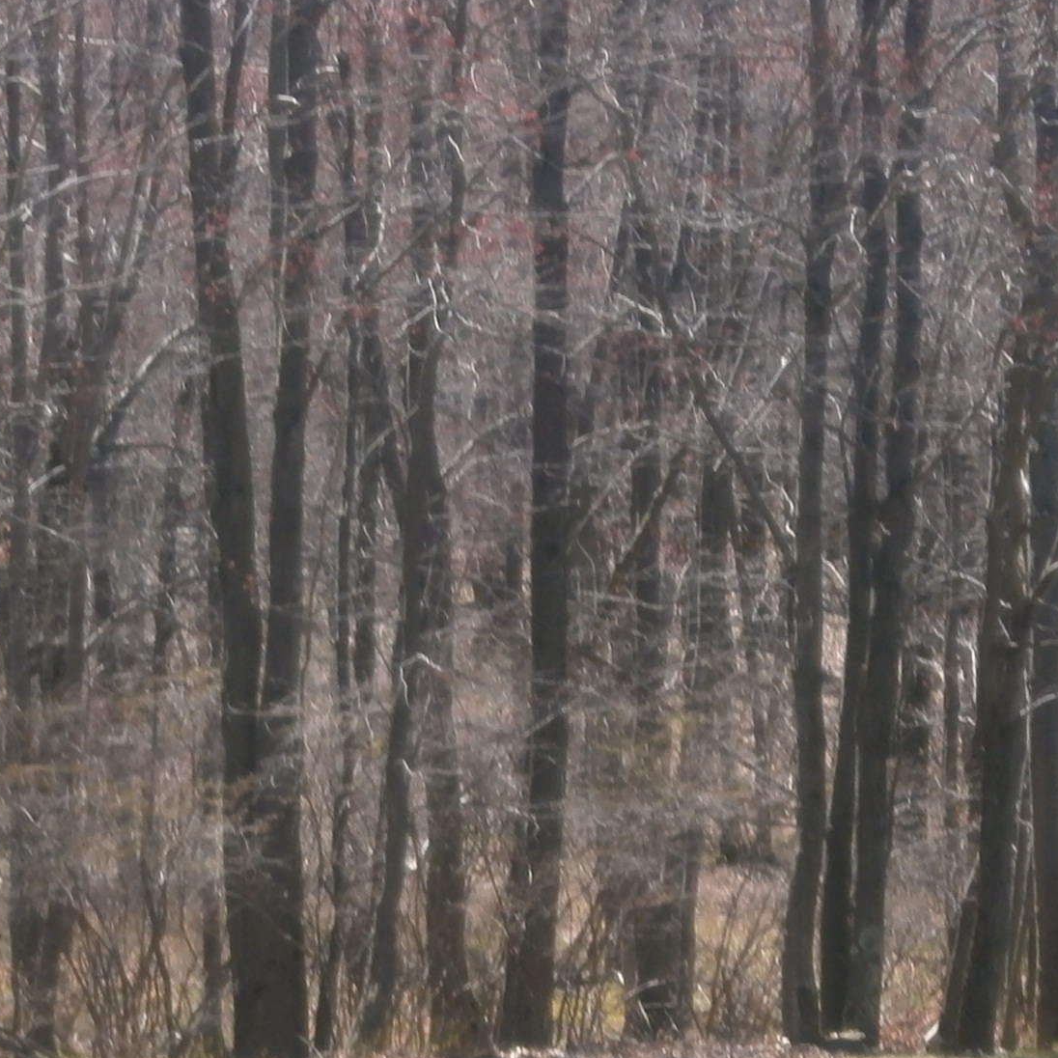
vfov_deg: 7.8
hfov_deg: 7.8
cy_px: 907
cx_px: 94
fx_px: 7711
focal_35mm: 223
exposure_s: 1/160
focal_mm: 19.2
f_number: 6.5
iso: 100
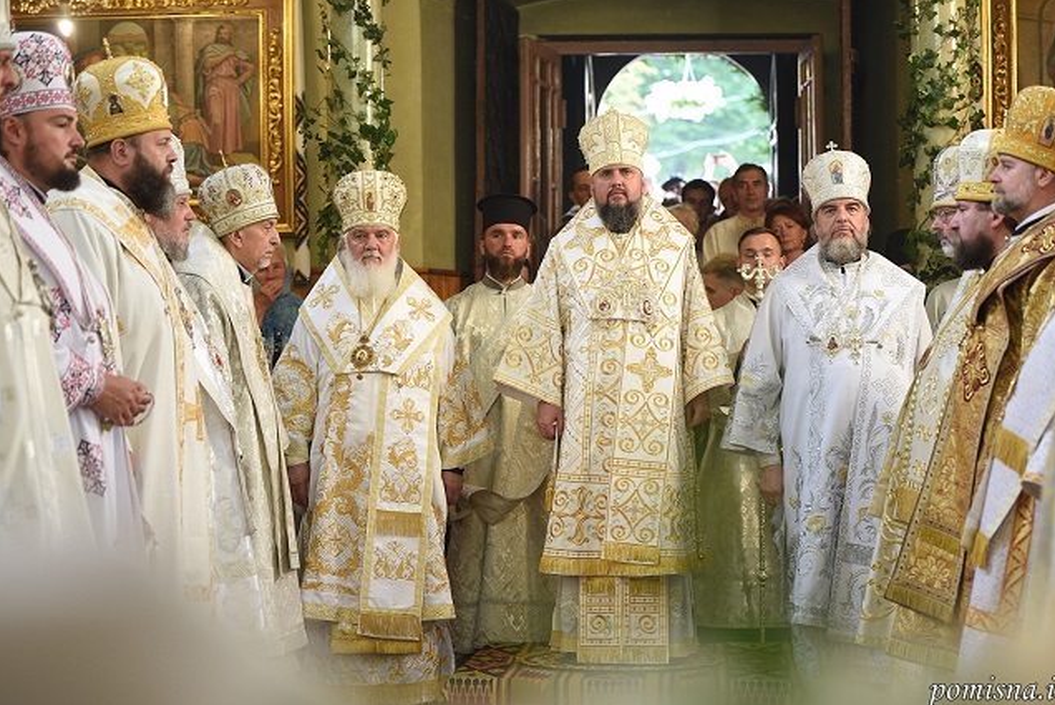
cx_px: 551
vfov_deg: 17.7
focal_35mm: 77
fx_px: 2258
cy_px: 354
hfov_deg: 26.3
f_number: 2.8
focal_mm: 70
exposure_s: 1/80
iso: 1000
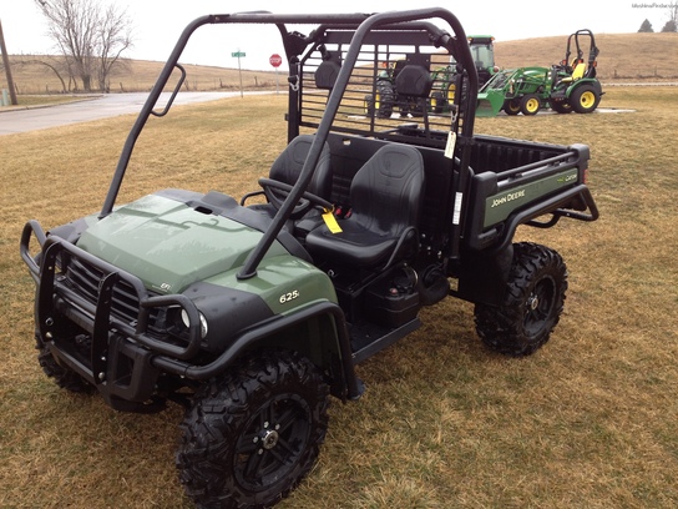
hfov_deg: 52.6
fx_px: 686
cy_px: 254
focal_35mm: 35
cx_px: 339
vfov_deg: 40.7
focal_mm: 4.28
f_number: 2.4
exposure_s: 1/190
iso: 50
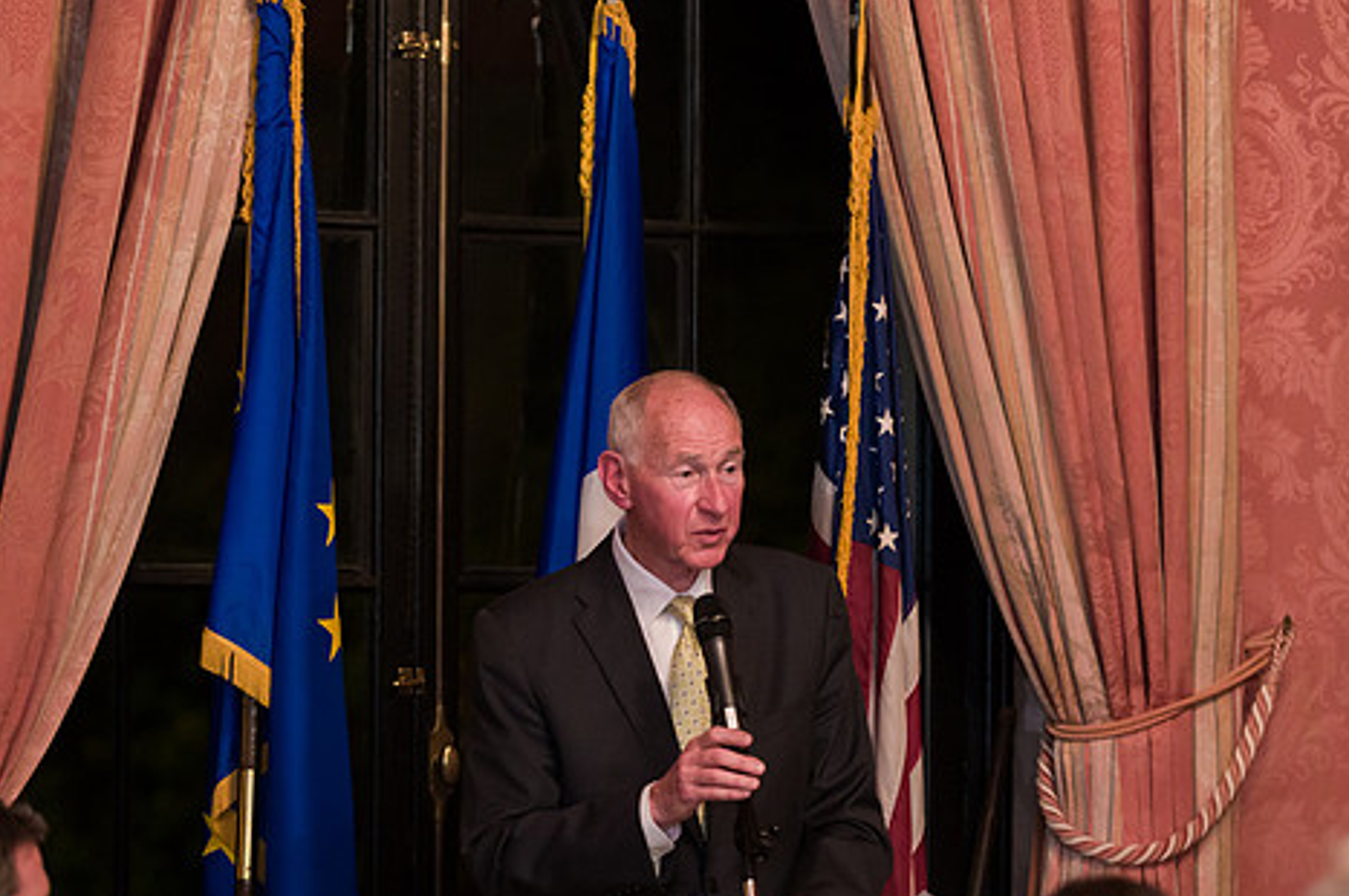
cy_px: 548
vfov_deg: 9.1
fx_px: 5650
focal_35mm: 151
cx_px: 721
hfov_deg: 13.6
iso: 3200
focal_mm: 120
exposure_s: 1/200
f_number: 3.2
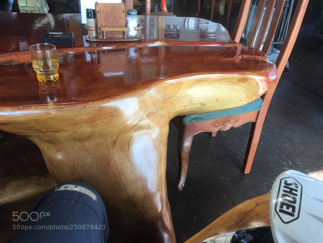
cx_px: 162
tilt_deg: -31.9
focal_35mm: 29
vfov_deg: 48.2
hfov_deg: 61.7
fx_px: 271
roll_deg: -4.0
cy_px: 122
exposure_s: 1/40
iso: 25
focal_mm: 4.15
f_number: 2.2
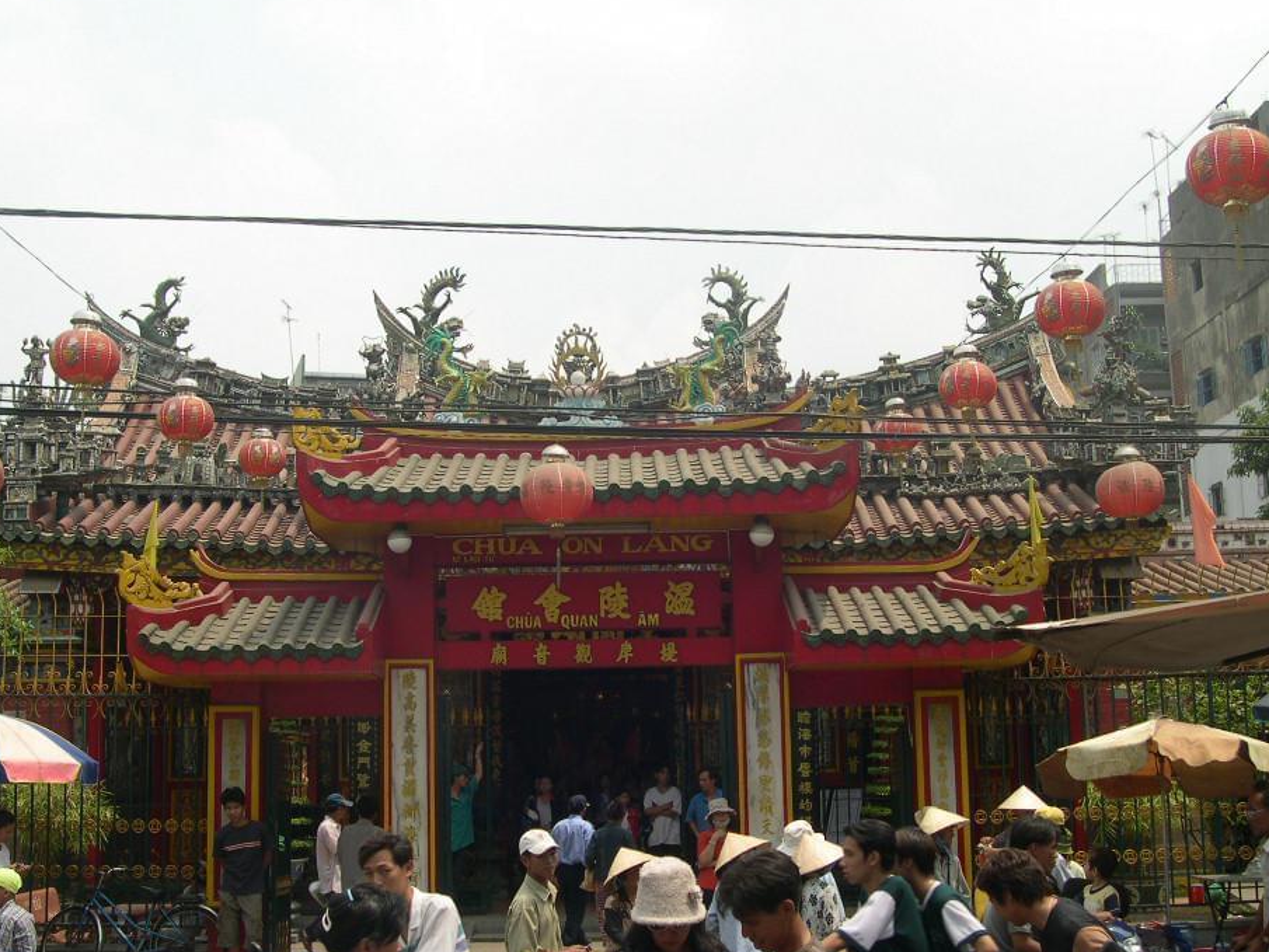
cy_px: 517
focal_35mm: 43
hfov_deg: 43.8
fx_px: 1577
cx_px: 599
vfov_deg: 33.6
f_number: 7.6
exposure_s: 1/149
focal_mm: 8
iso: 100
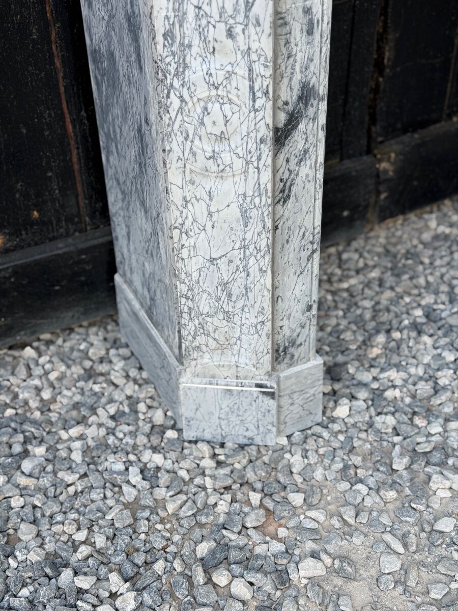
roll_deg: +2.2
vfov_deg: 39.7
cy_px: 306
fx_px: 847
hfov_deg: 30.3
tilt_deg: -41.3
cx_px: 229
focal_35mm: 48
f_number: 1.78
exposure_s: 1/503
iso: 64
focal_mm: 6.76
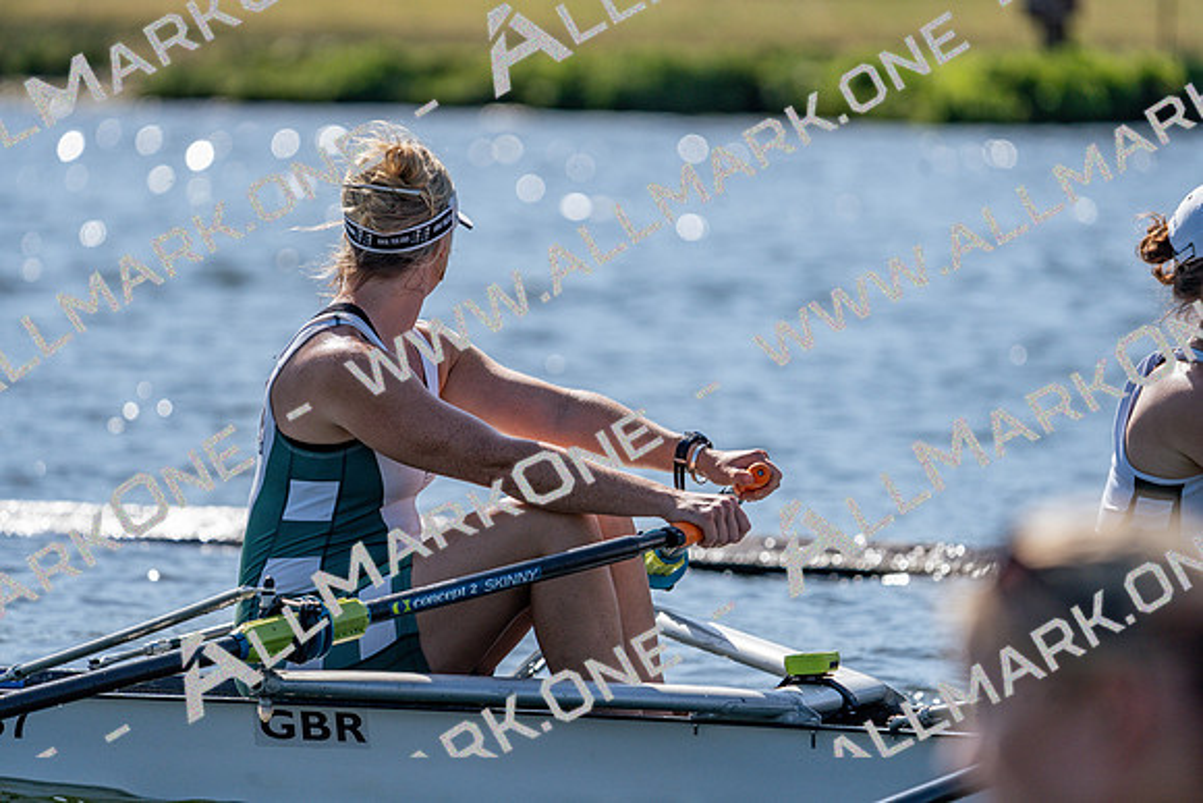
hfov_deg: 5.3
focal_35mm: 388
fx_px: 12968
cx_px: 602
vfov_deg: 3.5
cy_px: 402
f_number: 6.3
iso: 250
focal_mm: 388
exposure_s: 1/2000
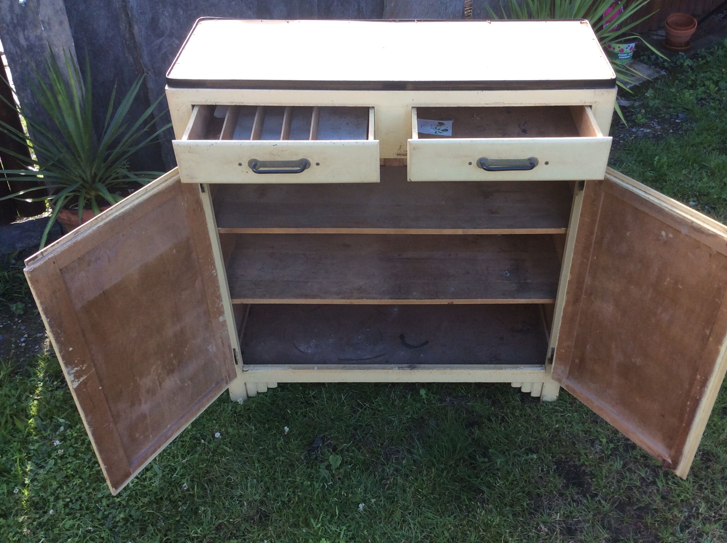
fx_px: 755
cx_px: 404
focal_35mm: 36
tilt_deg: -36.8
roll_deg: +0.3
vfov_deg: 39.6
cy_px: 258
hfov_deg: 51.3
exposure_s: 1/118
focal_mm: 3.3
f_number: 2.4
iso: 32
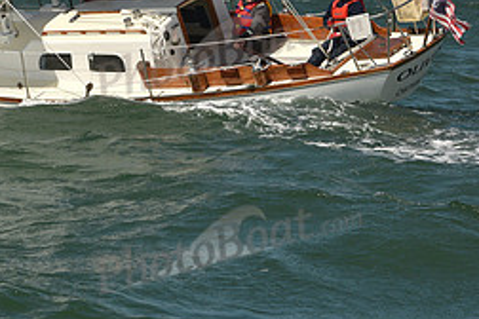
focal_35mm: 198
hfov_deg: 10.3
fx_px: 2634
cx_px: -2
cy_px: -20
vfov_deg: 6.9
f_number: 13
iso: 320
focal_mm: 86
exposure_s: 1/800
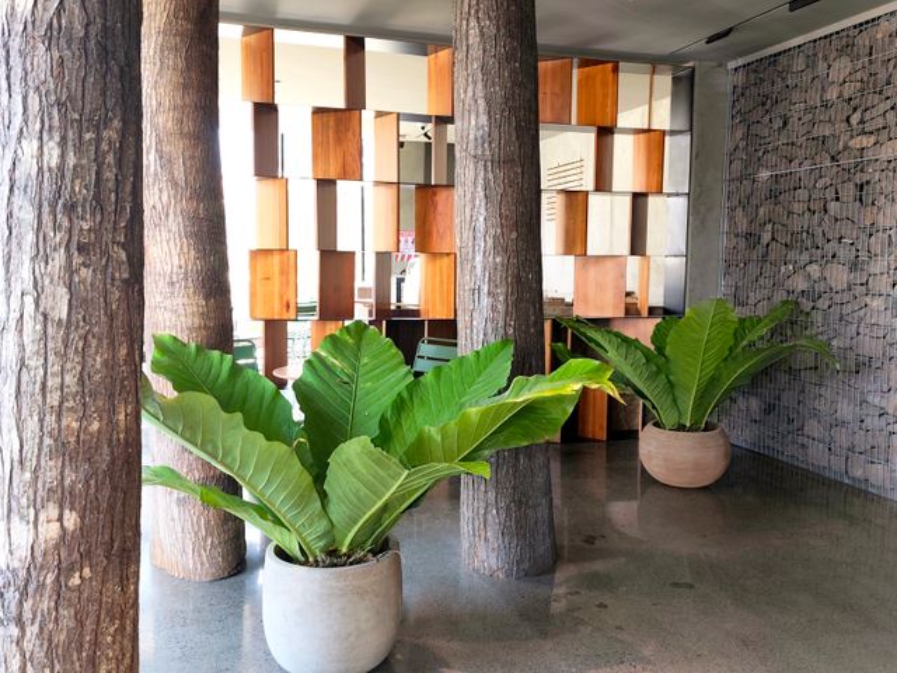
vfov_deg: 58.9
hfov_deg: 73.9
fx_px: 596
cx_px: 448
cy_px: 336
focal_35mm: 23
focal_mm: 6.19
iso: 250
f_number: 1.65
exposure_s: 1/60
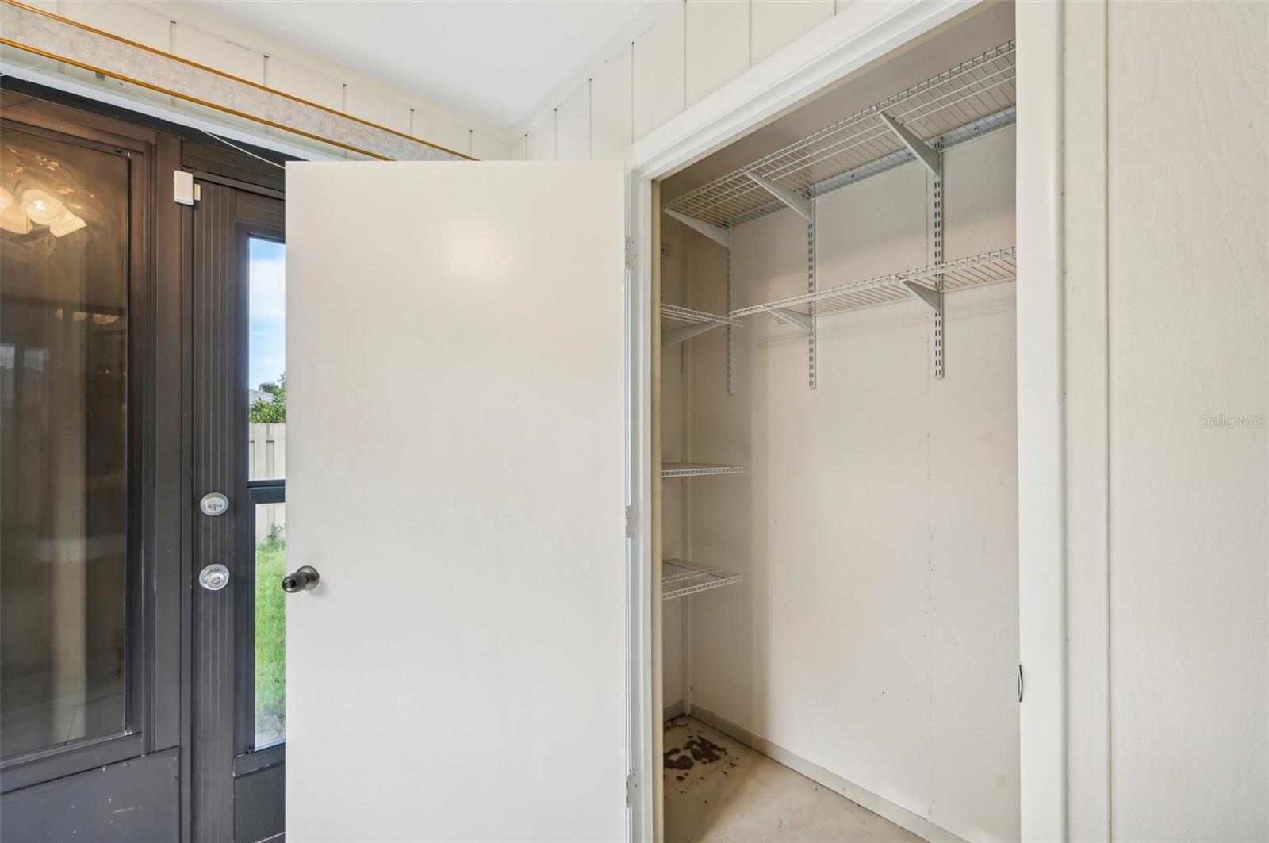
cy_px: 422
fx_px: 546
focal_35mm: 16
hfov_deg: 98.6
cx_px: 634
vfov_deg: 75.4
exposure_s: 1/50
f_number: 8
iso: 400
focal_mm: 15.5
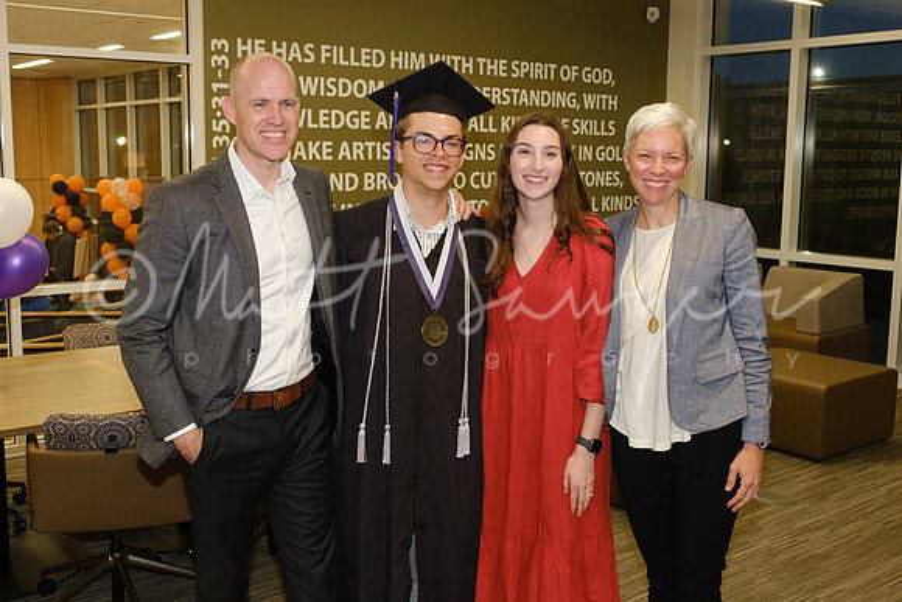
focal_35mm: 39
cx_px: 400
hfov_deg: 49.5
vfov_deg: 34.3
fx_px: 976
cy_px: 301
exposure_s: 1/60
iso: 1600
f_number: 5.6
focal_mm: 23.4
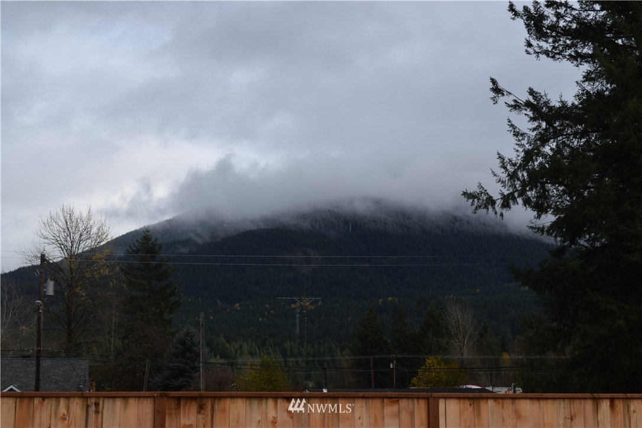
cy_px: 214
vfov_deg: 26.5
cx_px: 321
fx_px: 909
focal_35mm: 51
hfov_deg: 38.9
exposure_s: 1/200
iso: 100
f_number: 7.1
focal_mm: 34
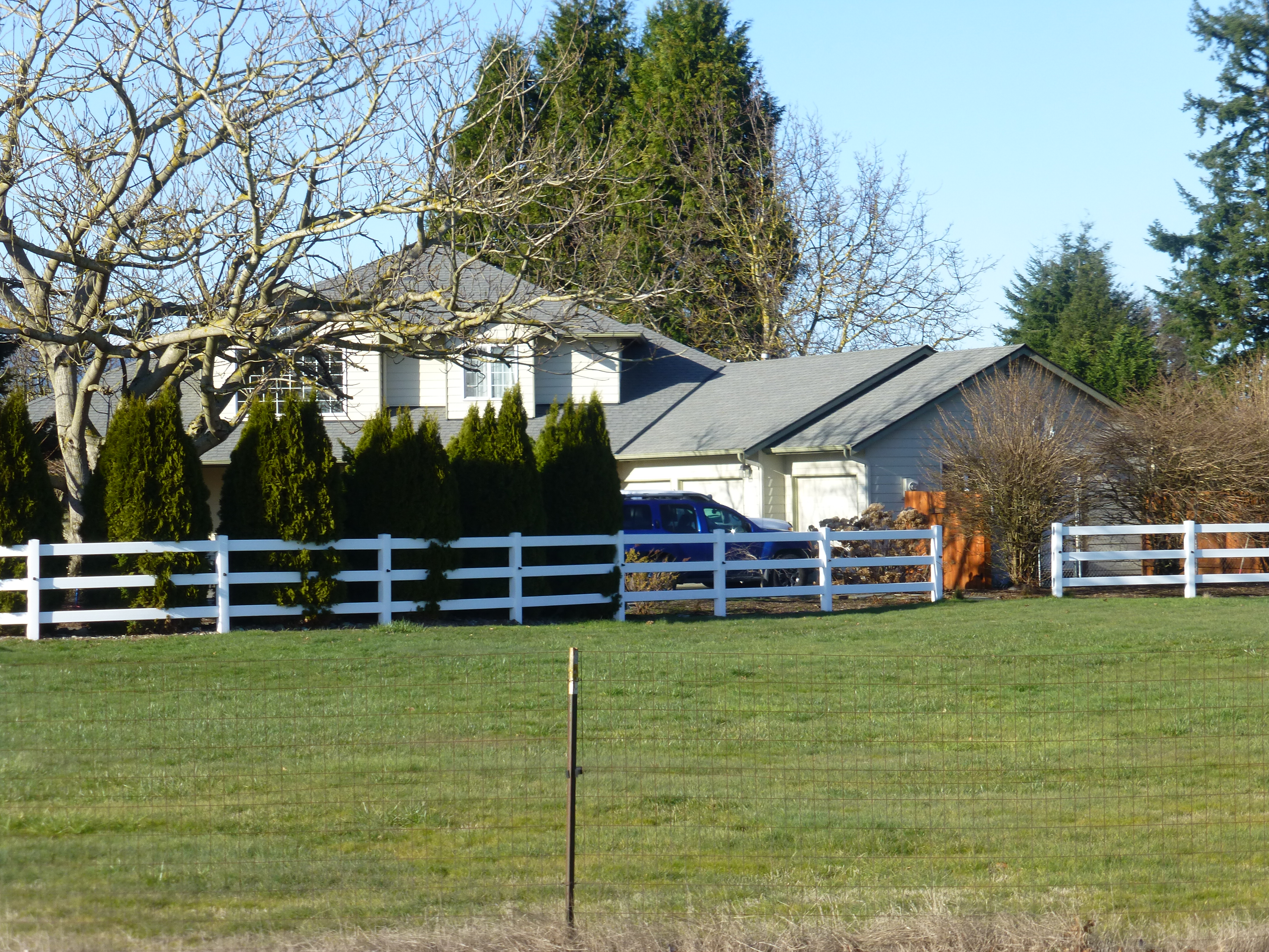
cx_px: 630
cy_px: 480
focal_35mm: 97
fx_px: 3556
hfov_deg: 20.2
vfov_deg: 15.2
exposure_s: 1/320
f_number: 5.3
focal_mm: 17.1
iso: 100
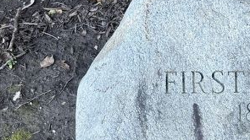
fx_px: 471
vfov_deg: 17.0
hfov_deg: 27.4
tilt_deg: -52.2
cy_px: 79
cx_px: 269
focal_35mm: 71
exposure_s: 1/121
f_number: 1.78
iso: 100
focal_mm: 6.76
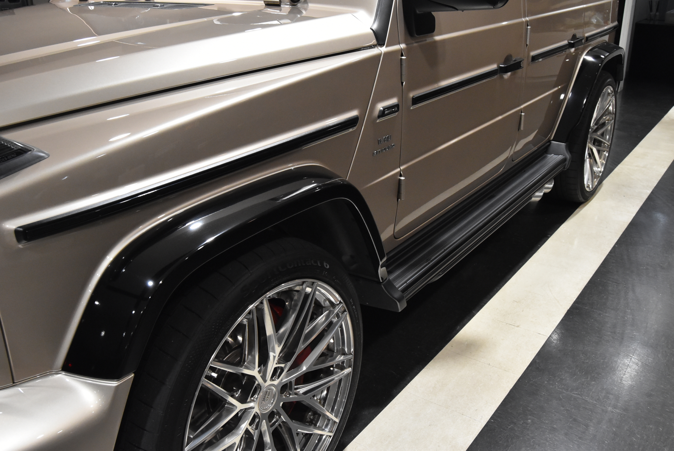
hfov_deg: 57.2
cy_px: 226
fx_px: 618
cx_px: 337
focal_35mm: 33
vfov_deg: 40.0
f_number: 8
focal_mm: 22
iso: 2200
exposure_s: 1/30
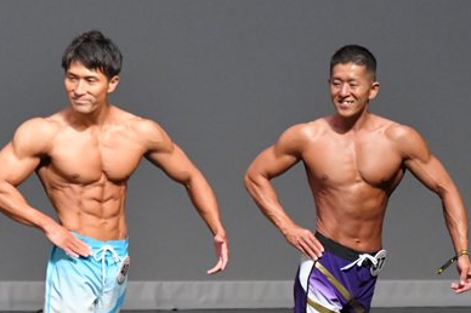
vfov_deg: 2.3
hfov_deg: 3.4
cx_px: 338
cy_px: 260
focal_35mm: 600
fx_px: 7843
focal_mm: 200
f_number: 5.6
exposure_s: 1/400
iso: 9000
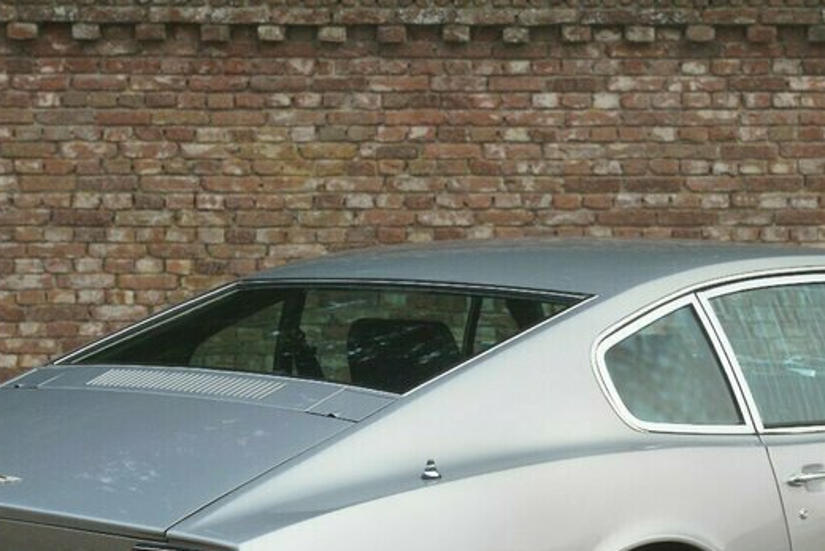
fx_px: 2638
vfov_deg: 11.9
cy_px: 468
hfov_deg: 17.7
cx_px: 527
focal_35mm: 115
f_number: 5.6
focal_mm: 49.9
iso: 160
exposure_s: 1/50
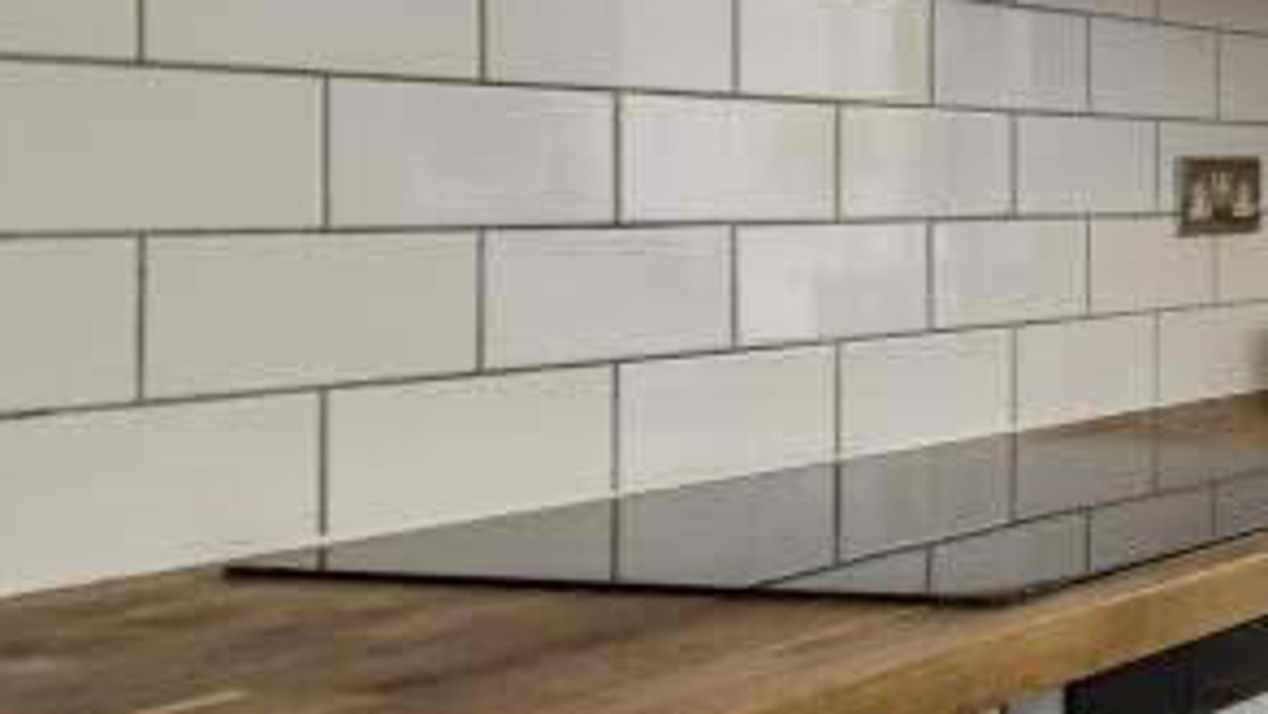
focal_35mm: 55
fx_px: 1850
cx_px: 2203
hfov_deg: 23.2
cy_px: 180
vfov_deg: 21.7
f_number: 8
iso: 640
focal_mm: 10
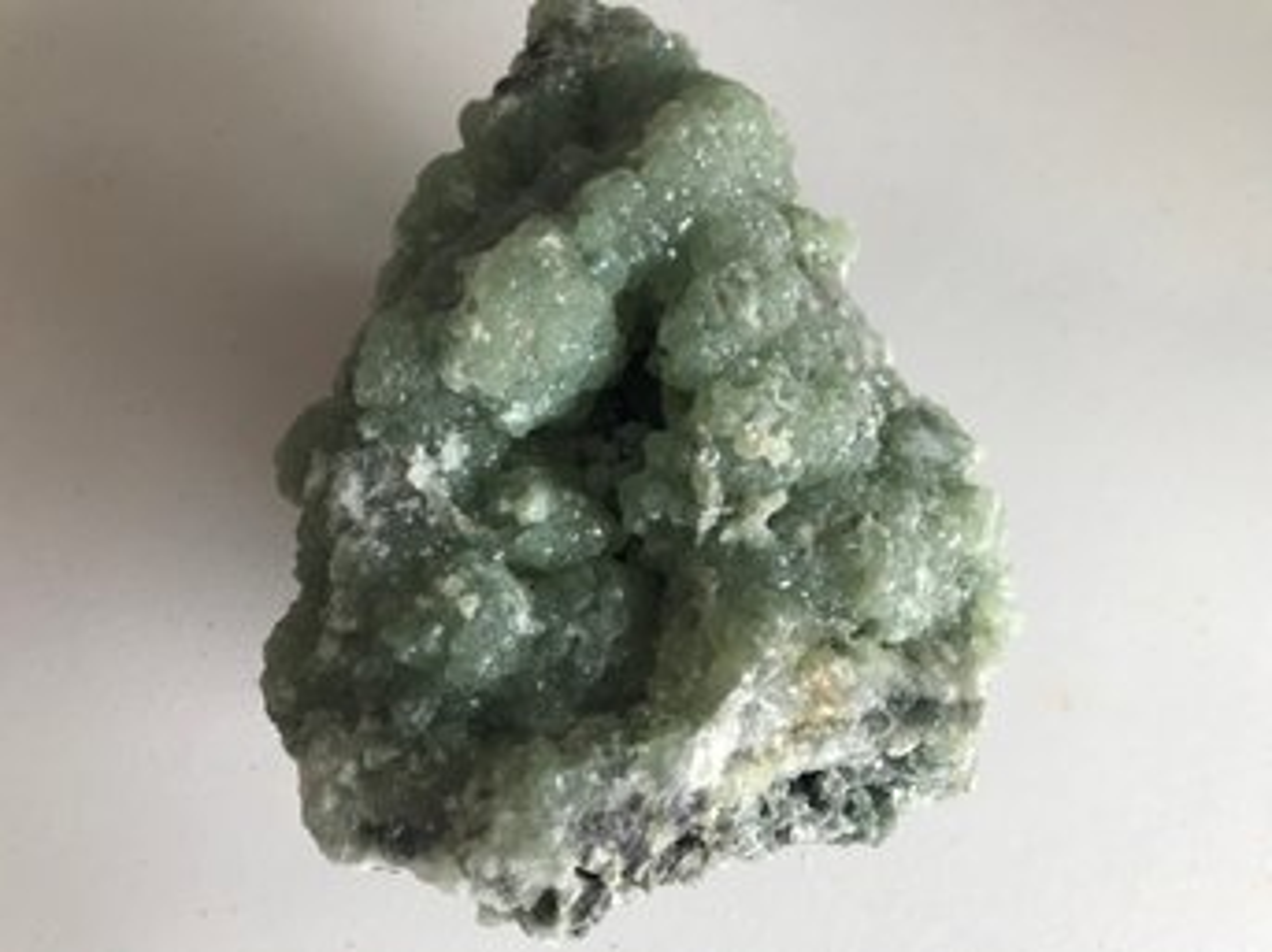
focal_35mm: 28
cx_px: 636
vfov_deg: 49.7
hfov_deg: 63.5
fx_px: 1029
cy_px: 476
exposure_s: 1/120
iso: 32
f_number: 1.8
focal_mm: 3.99
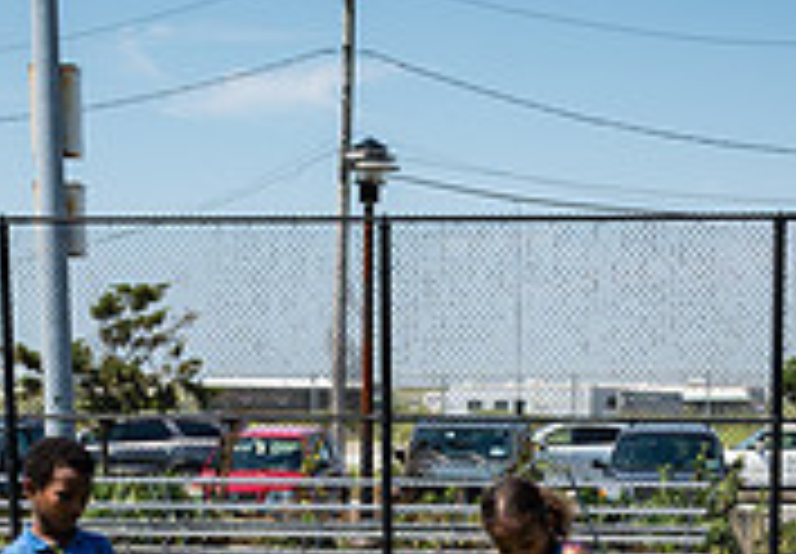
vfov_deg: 14.5
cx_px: 566
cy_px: 707
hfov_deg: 21.5
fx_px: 2083
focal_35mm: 93
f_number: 5
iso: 100
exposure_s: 1/800
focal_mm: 24
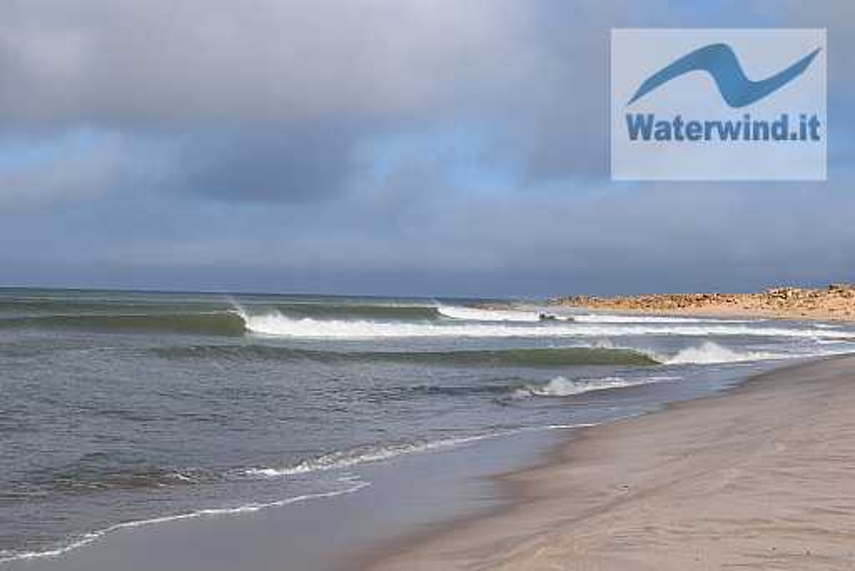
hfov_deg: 24.6
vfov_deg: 16.6
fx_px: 1960
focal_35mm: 82
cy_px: 286
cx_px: 428
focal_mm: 55
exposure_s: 1/500
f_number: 11
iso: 200
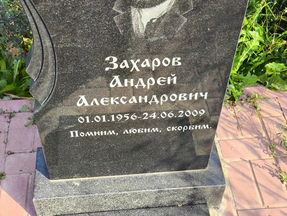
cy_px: 108
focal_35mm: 50
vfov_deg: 29.1
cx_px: 144
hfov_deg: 38.2
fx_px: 415
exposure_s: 1/277
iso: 50
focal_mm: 4.71
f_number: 1.7
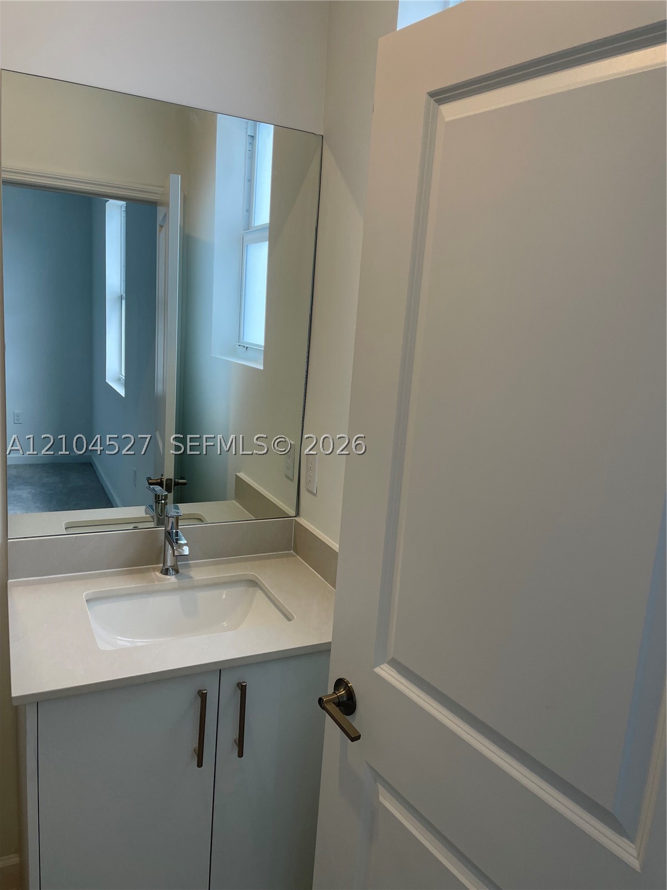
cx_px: 334
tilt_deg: -11.8
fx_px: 668
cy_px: 445
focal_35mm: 26
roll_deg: -3.8
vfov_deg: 67.3
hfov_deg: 53.1
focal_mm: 4.2
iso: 64
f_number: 1.6
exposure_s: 1/120
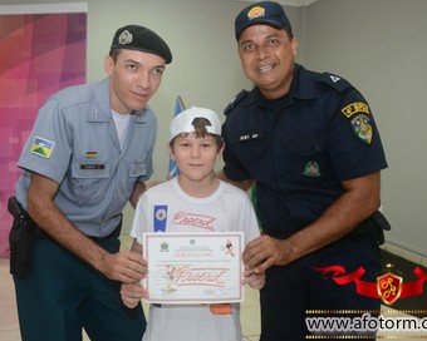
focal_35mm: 41
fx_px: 518
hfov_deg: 44.8
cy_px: 157
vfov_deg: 36.5
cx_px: 201
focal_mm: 22
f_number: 3.8
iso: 1600
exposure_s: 1/100
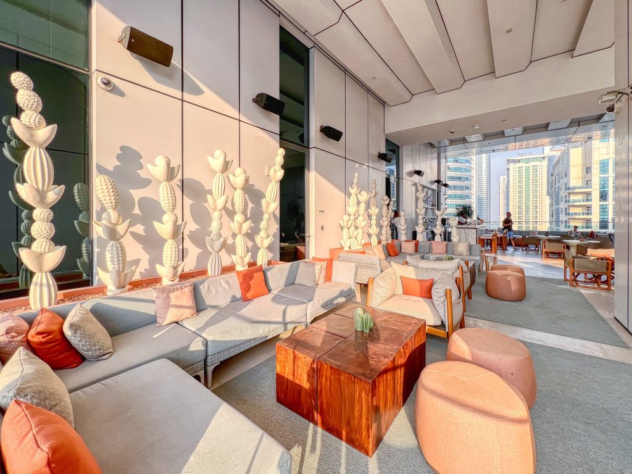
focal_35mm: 13
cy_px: 237
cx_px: 316
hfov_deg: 106.2
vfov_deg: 89.9
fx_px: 237
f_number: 1.8
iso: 32
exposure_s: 1/381
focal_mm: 1.6
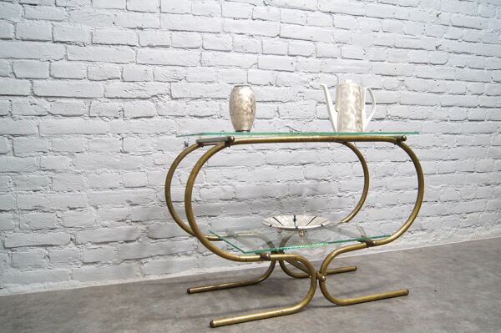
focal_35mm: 30
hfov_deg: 62.0
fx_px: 417
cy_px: 166
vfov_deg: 43.5
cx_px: 250
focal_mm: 20
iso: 400
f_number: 4
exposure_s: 1/40
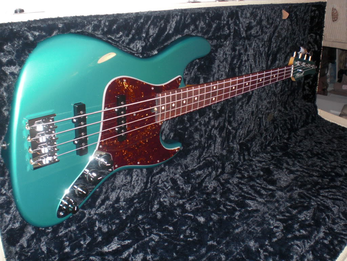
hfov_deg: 49.0
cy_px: 130
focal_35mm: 38
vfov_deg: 37.7
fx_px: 381
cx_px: 174
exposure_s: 1/60
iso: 200
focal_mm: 6.3
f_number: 3.1
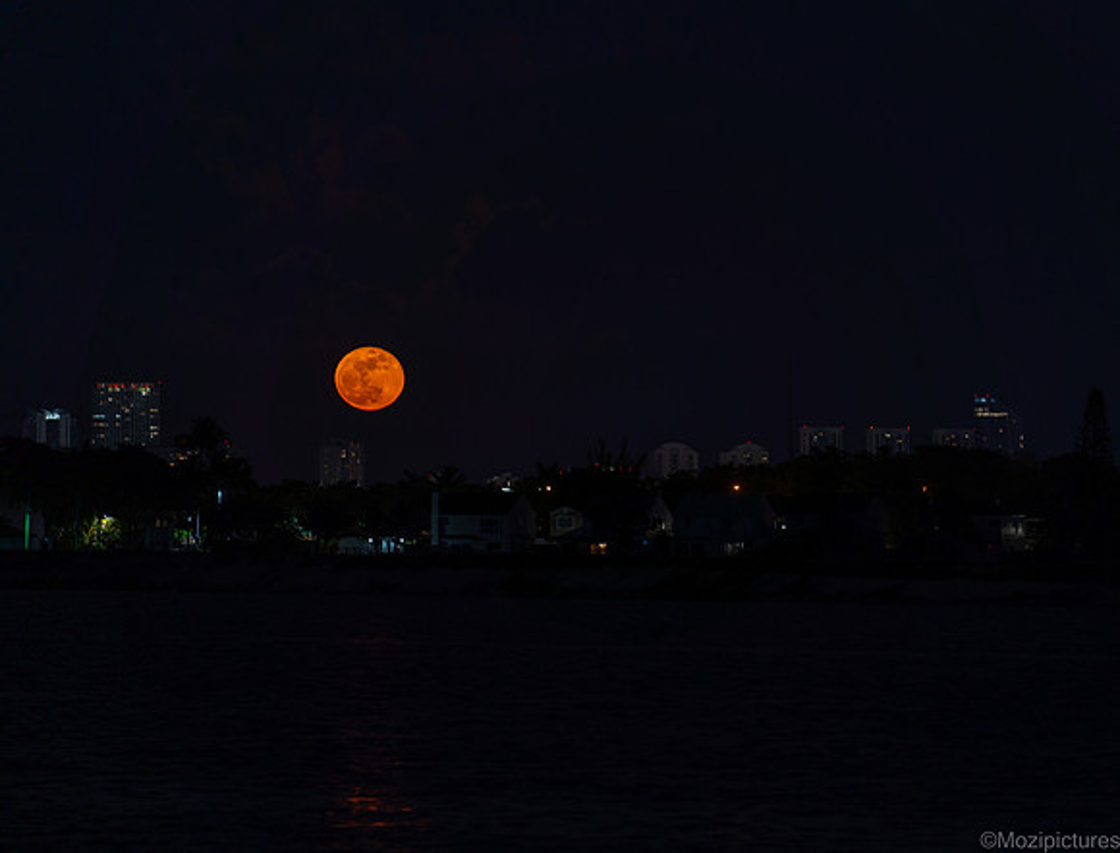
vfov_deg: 6.9
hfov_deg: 9.0
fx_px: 7110
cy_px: 426
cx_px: 640
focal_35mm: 218
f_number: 2.8
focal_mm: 200
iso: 100
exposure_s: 1/5
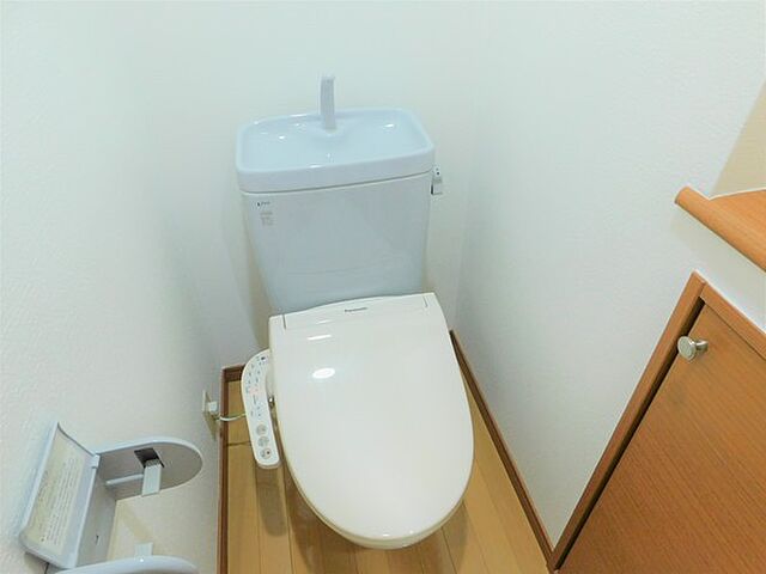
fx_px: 509
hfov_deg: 73.9
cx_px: 383
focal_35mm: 23
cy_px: 287
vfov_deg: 58.9
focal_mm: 4
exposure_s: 1/30
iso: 280
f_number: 3
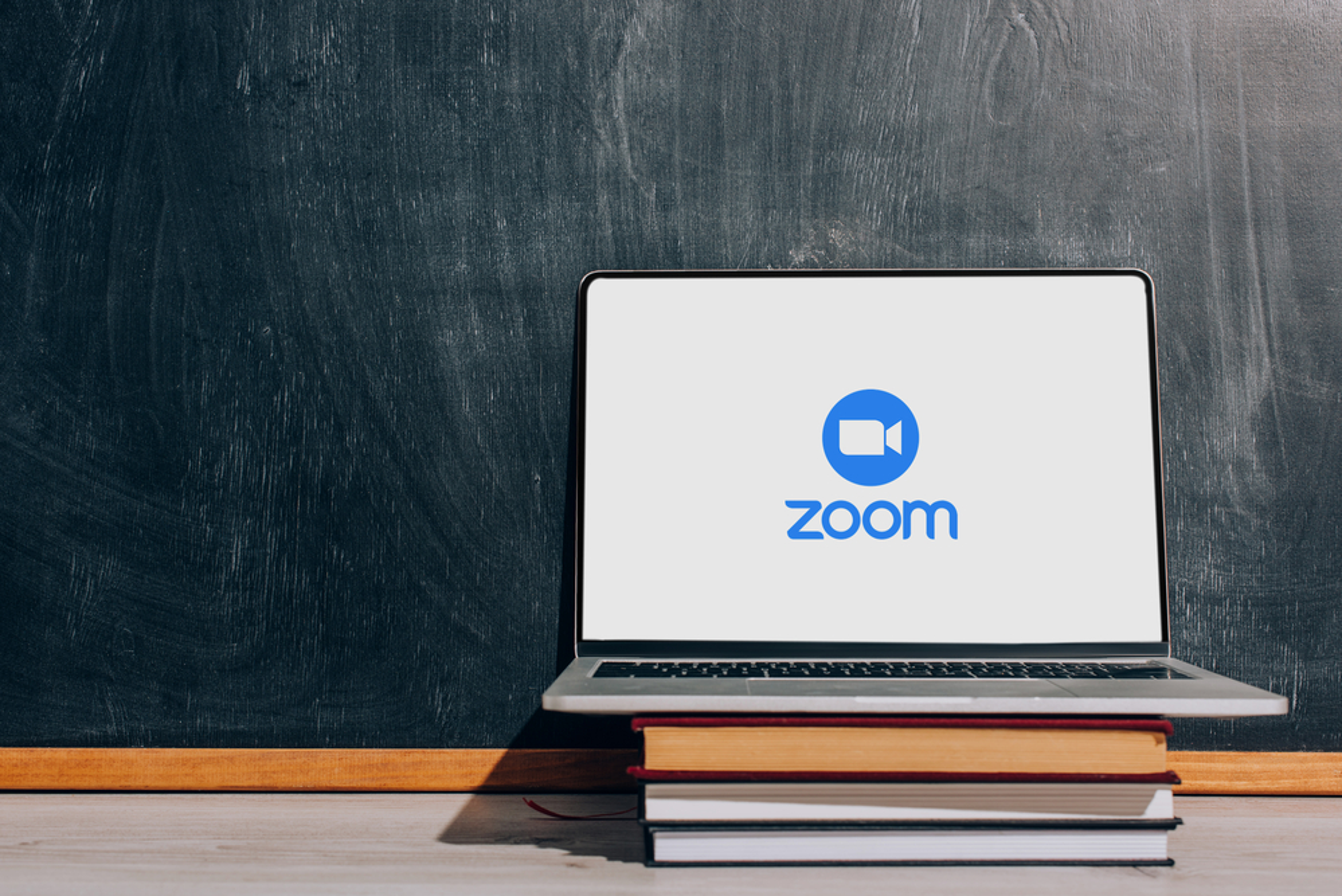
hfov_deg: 39.6
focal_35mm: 50
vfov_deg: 27.0
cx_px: 671
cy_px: 448
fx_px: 1865
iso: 80
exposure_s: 1/200
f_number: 8
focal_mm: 50
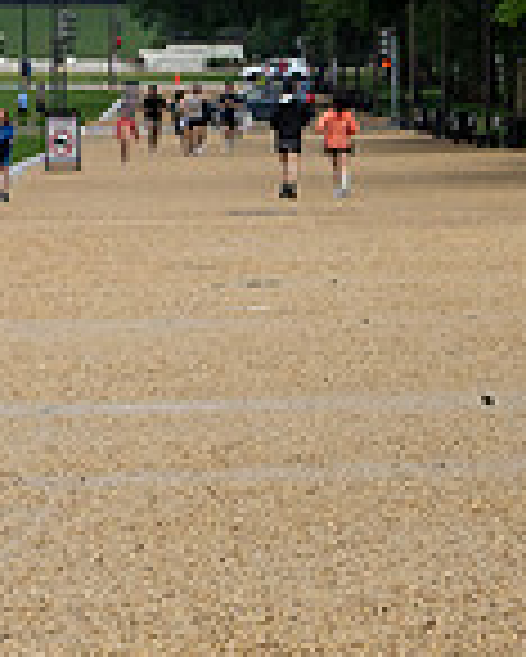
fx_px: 6920
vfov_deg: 5.4
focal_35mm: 356
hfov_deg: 4.3
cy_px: 252
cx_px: -57
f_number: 10
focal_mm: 55
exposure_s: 1/250
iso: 360
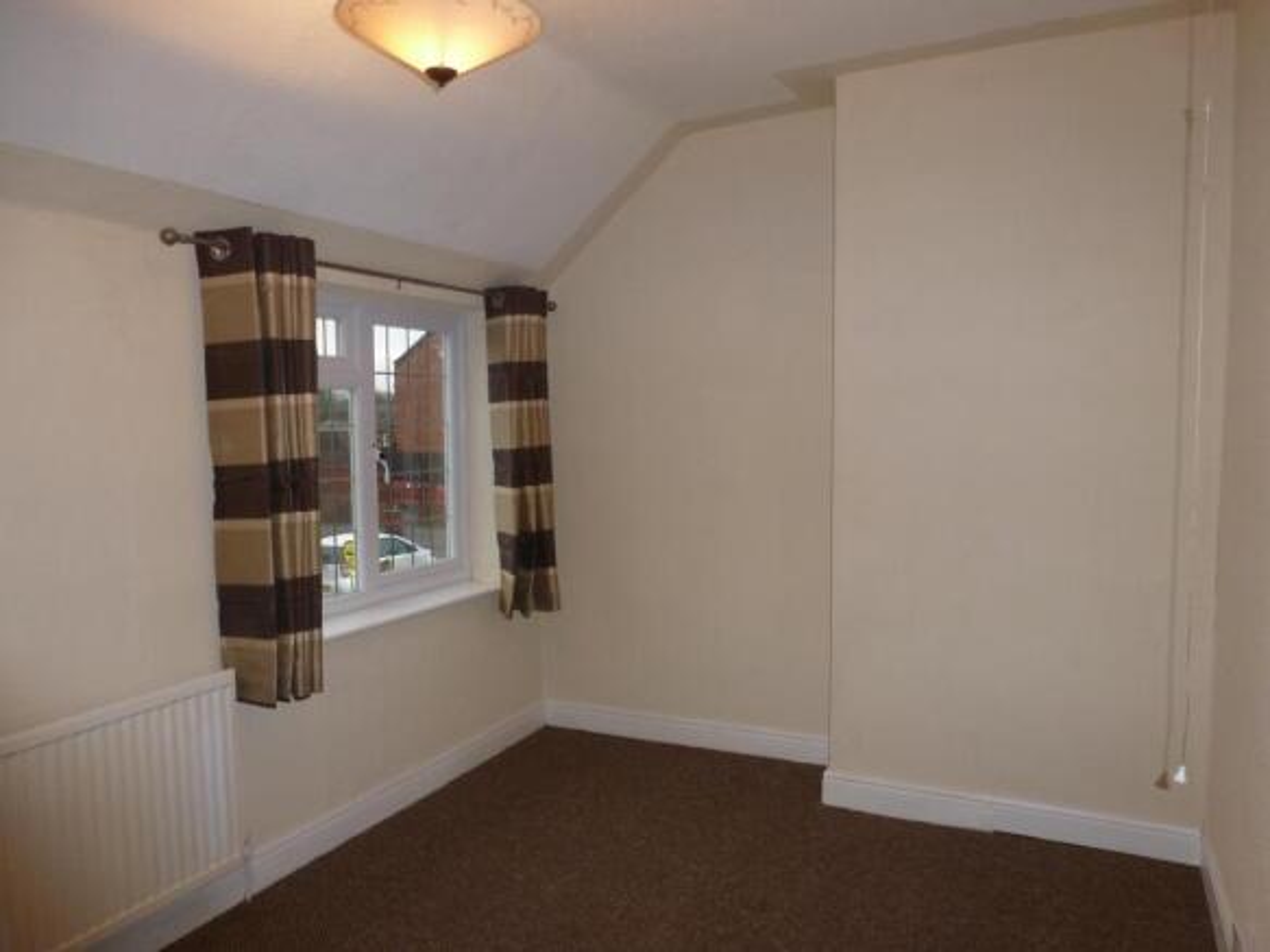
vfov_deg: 56.8
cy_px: 476
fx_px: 880
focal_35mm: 24
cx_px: 635
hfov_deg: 71.6
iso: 160
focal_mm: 4.3
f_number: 3.3
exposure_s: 1/60
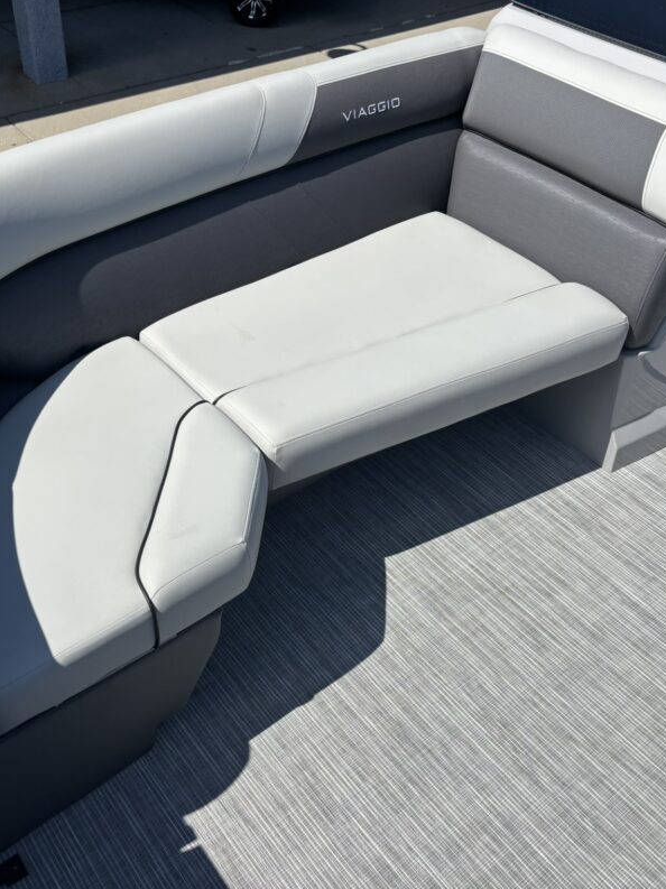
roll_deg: -0.5
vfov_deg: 52.6
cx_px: 256
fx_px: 899
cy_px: 442
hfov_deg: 40.4
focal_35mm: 35
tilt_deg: -40.2
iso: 50
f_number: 1.6
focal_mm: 5.96
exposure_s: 1/4854
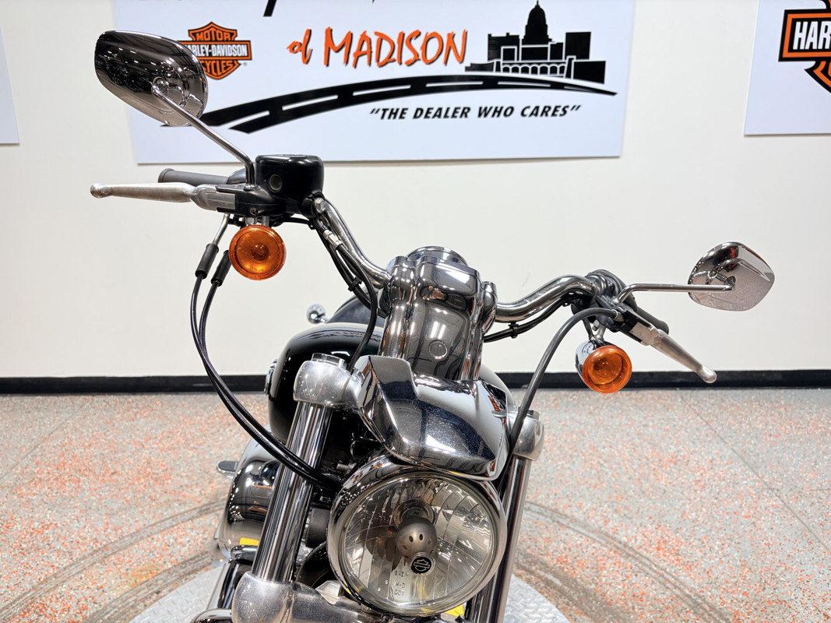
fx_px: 624
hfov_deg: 67.3
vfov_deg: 53.1
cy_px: 312
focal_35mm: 26
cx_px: 416
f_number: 1.6
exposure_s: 1/125
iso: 32
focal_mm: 5.96
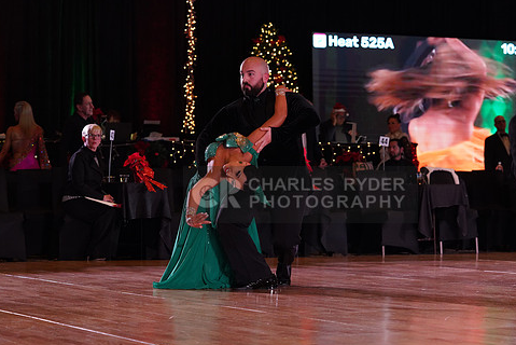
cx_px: 301
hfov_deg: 18.7
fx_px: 1563
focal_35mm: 109
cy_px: 195
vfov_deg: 12.6
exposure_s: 1/200
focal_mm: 90
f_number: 4.5
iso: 2500
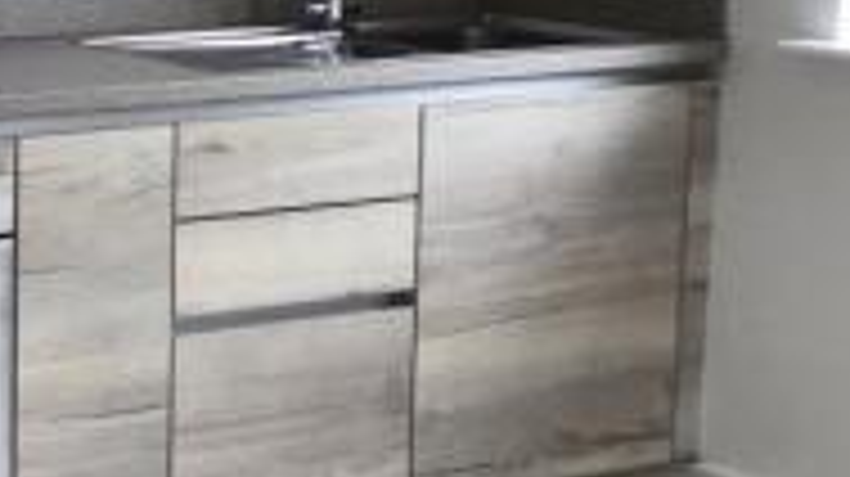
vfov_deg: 11.6
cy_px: 169
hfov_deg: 19.2
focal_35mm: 104
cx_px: -214
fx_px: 2342
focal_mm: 3.3
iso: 32
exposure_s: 1/50
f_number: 2.4
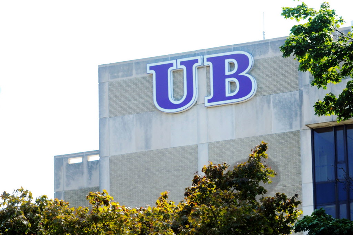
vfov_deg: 11.8
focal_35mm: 116
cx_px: 176
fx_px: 1138
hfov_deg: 17.6
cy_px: 118
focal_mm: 116
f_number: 9
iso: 320
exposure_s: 1/250
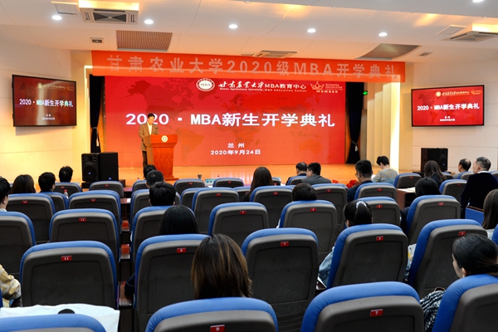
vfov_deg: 42.3
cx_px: 249
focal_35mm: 31
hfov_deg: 60.3
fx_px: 429
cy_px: 166
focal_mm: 31
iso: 640
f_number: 4
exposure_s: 1/60
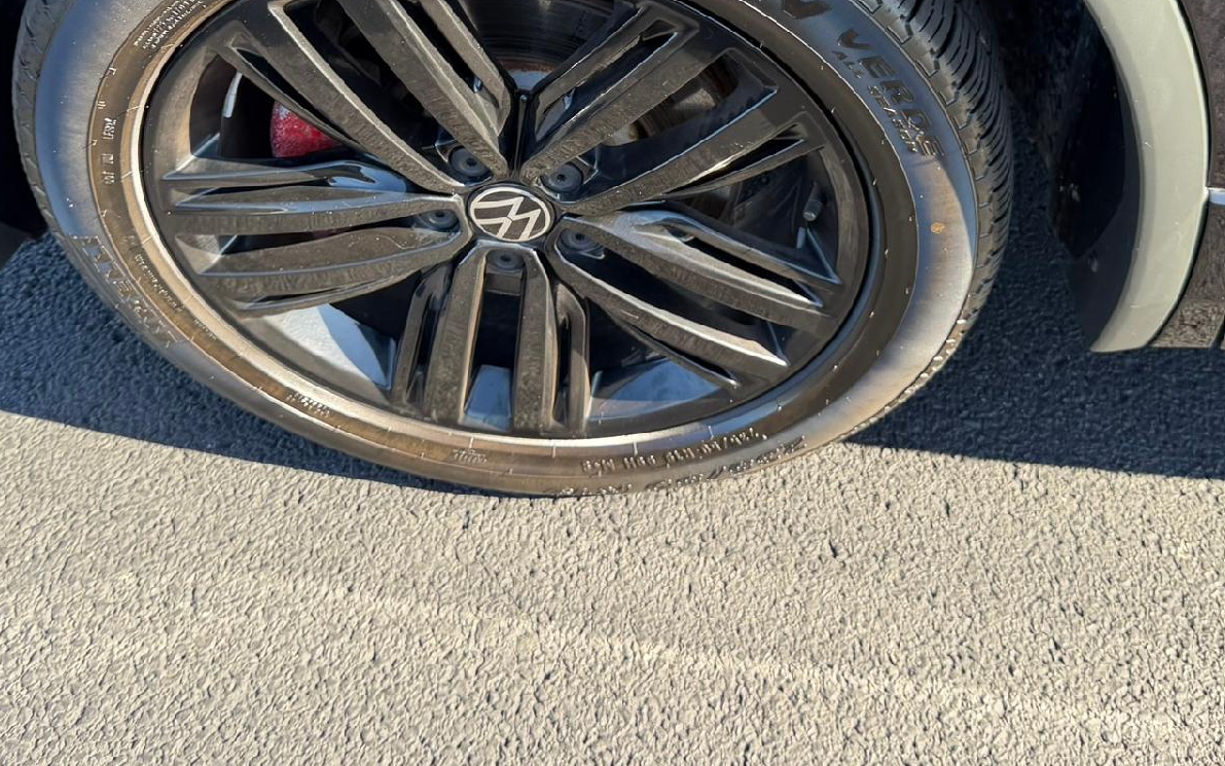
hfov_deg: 48.2
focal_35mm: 41
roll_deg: +0.1
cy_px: 70
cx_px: 645
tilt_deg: -40.7
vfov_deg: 29.9
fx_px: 1369
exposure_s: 1/192
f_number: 1.78
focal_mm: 6.76
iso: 64
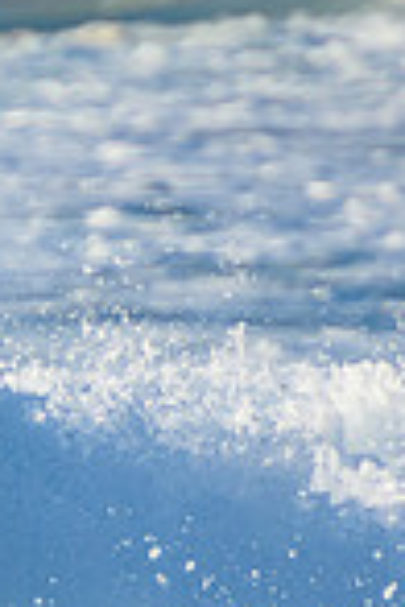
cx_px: -475
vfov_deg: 0.9
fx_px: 40632
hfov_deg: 0.6
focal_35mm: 2408
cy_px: 374
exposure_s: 1/2000
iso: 400
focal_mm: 400
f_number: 5.6
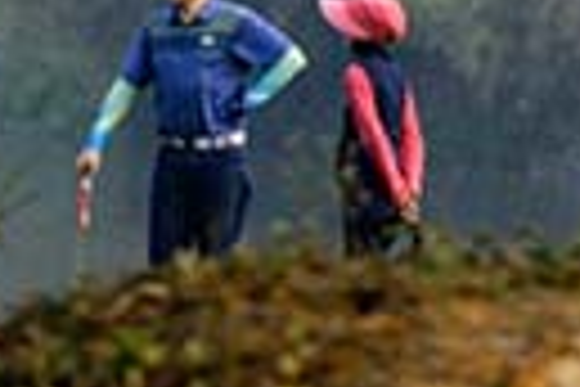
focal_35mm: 1486
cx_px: -1147
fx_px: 23939
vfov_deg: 0.9
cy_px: -333
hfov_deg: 1.4
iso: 2800
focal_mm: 200
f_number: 5.6
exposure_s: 1/2500
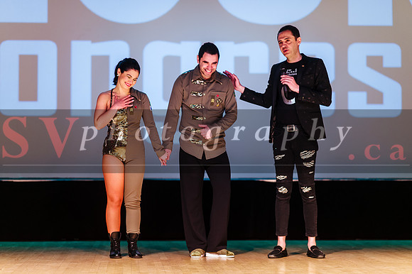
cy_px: 137
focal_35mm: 105
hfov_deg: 19.5
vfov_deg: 13.0
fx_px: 1201
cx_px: 206
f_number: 2
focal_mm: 105
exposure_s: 1/250
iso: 800
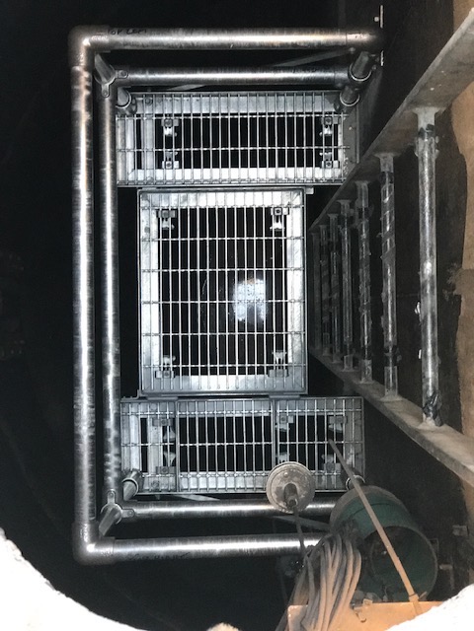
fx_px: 1041
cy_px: 316
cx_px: 237
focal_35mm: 57
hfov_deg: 25.7
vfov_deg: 33.8
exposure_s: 1/60
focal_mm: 6.6
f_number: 2.8
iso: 320
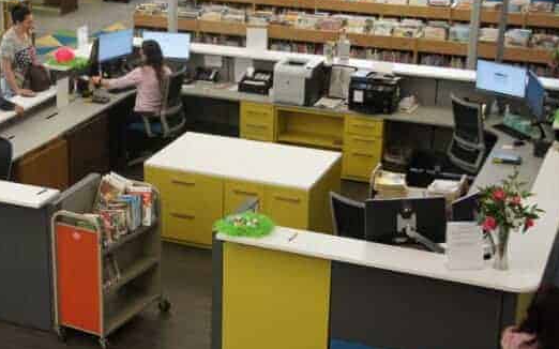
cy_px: 157
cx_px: 195
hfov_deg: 29.3
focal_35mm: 70
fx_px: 1062
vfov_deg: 18.7
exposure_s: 1/50
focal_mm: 31
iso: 320
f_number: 4.5
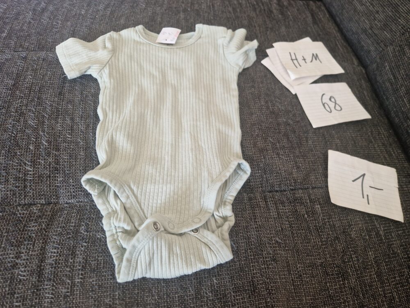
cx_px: 205
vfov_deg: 58.9
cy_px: 154
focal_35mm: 23
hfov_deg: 73.9
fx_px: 272
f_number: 1.8
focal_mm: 5.4
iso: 50
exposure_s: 1/100
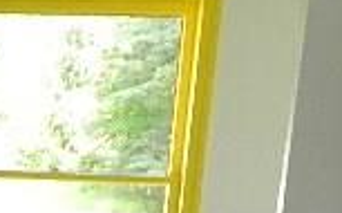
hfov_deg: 17.8
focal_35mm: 111
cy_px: 473
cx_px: -85
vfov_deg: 10.5
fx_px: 1033
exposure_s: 1/30
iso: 110
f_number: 3.1
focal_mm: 4.5
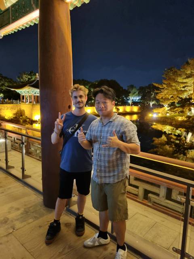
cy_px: 130
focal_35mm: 26
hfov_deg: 53.1
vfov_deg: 67.3
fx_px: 194
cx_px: 97
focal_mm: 5.4
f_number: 1.8
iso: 1250
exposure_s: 1/20
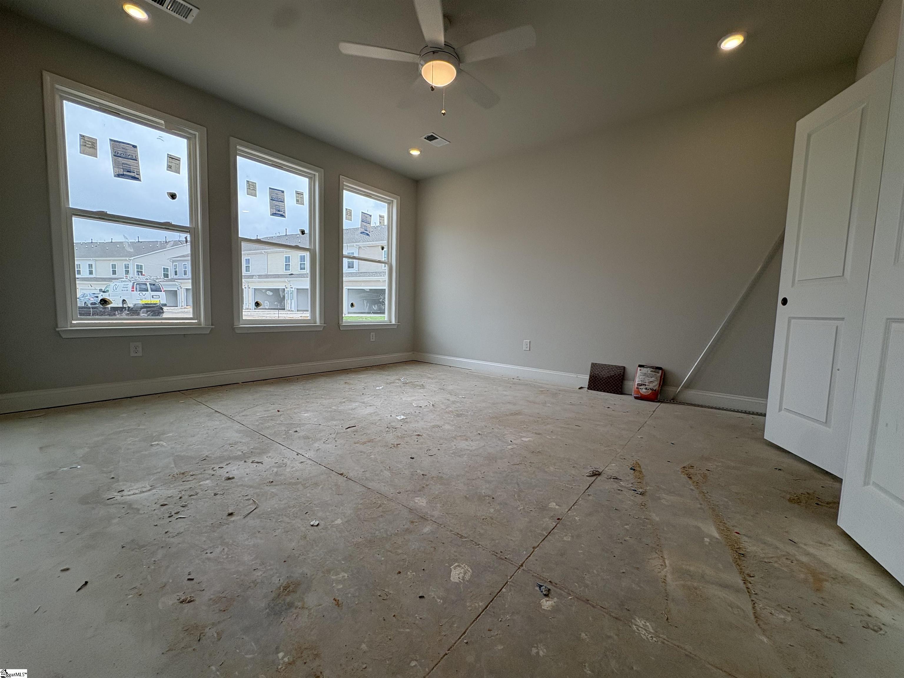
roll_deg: -0.9
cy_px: 339
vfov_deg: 85.7
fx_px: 366
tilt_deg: -4.7
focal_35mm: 14
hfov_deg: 102.1
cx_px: 452
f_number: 2.2
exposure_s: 1/275
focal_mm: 2.22
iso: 64
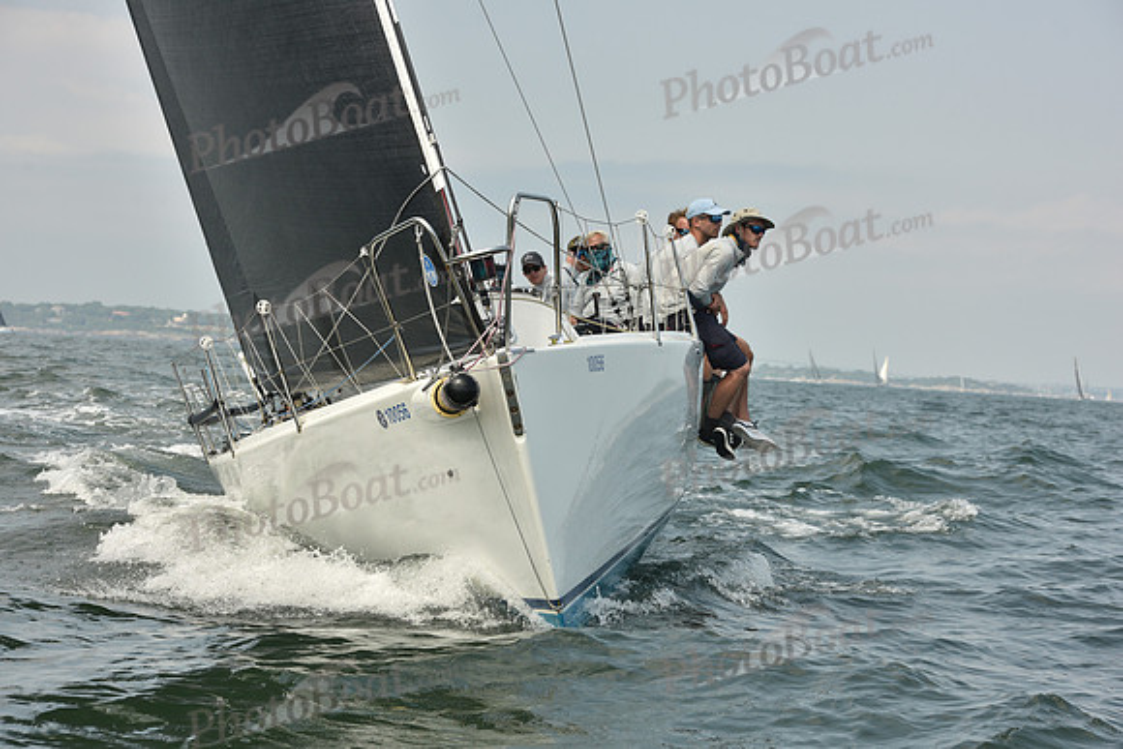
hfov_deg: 20.0
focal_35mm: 102
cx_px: 562
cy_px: 374
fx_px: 3182
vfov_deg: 13.4
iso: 250
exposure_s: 1/800
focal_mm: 102
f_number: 9
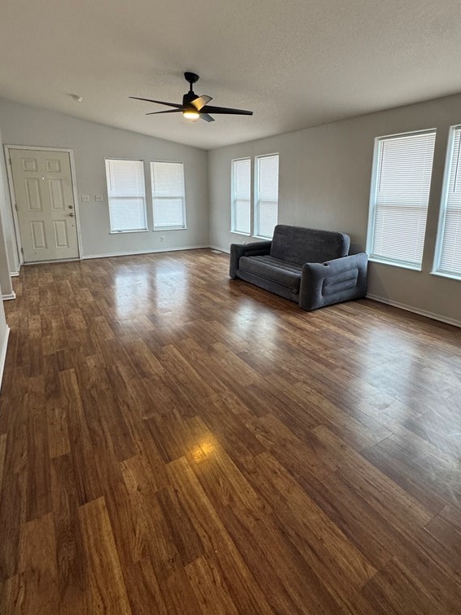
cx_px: 259
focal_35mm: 19
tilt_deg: -10.9
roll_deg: -0.2
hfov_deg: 68.4
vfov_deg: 84.0
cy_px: 258
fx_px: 337
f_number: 2.2
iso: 250
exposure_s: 1/120
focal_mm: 2.22
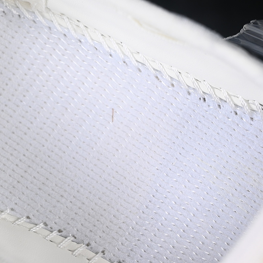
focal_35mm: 96
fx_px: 825
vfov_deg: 18.1
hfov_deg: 18.0
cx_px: 67
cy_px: 131
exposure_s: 1/80
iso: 160
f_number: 7.1
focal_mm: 50
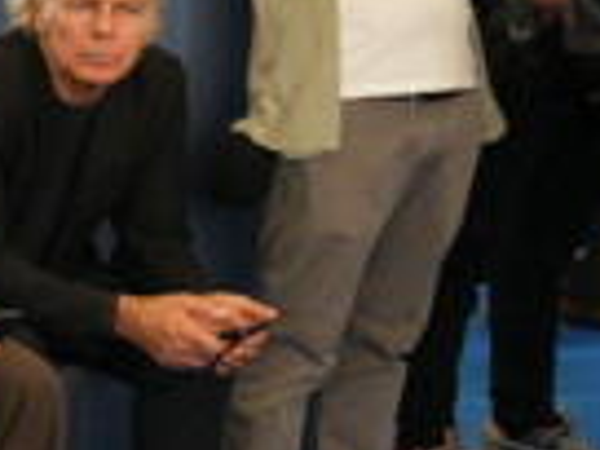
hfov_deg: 7.2
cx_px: -1513
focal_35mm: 226
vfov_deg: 6.6
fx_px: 3919
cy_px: 225
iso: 4000
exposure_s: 1/250
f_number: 3.2
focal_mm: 26.6
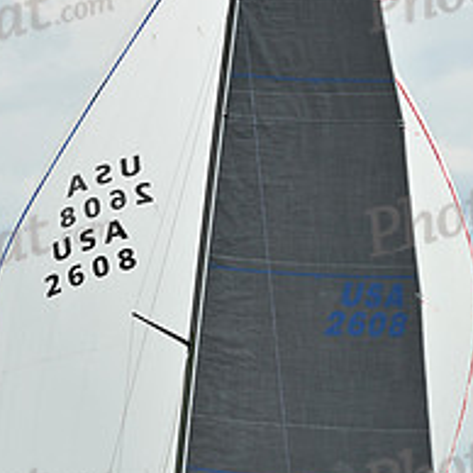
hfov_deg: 7.2
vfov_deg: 7.2
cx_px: 240
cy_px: 356
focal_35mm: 242
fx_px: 3741
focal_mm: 95
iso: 320
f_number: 8
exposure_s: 1/1250
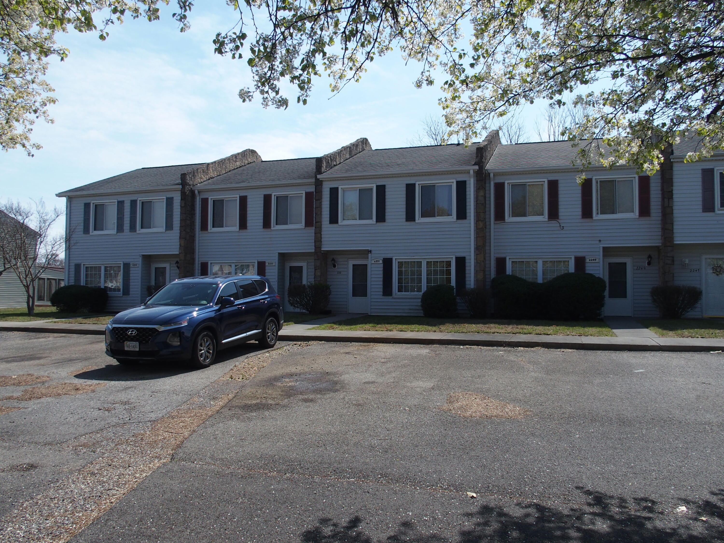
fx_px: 586
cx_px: 362
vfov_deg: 49.7
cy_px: 272
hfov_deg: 63.4
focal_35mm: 28
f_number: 4
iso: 100
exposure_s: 1/1000
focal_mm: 6
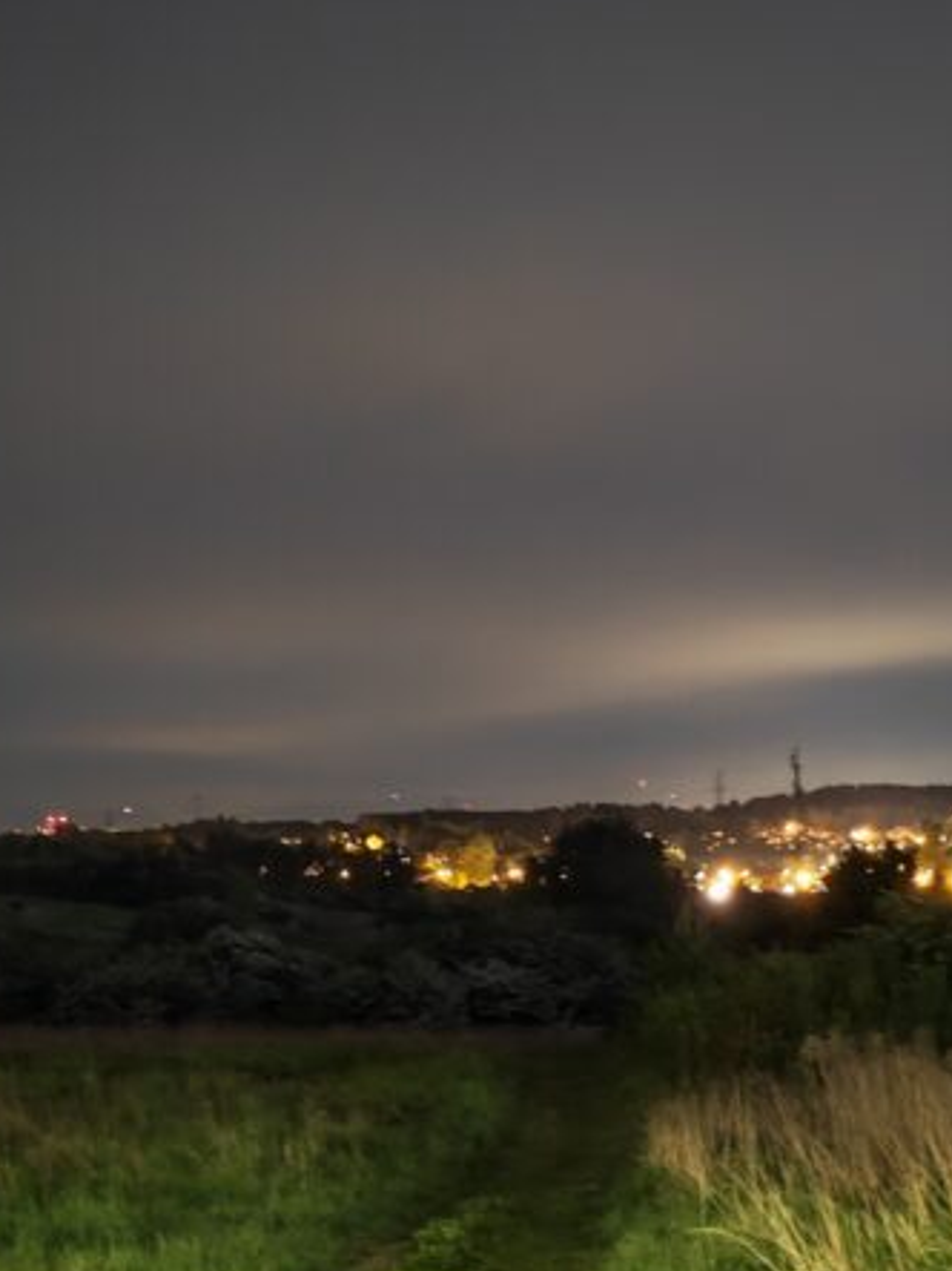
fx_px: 2385
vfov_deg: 29.1
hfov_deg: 22.5
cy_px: 1036
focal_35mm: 65
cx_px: 579
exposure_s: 1/1.4
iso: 25600
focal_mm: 6.12
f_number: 1.9
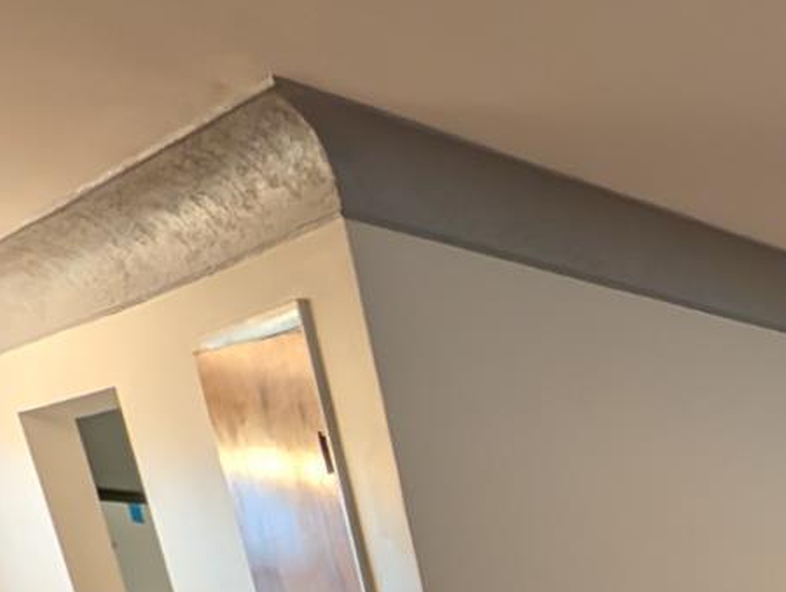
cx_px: 1279
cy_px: 925
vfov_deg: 25.4
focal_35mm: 40
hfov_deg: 26.1
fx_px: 910
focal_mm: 2.02
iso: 105
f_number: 1.7
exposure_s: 1/40
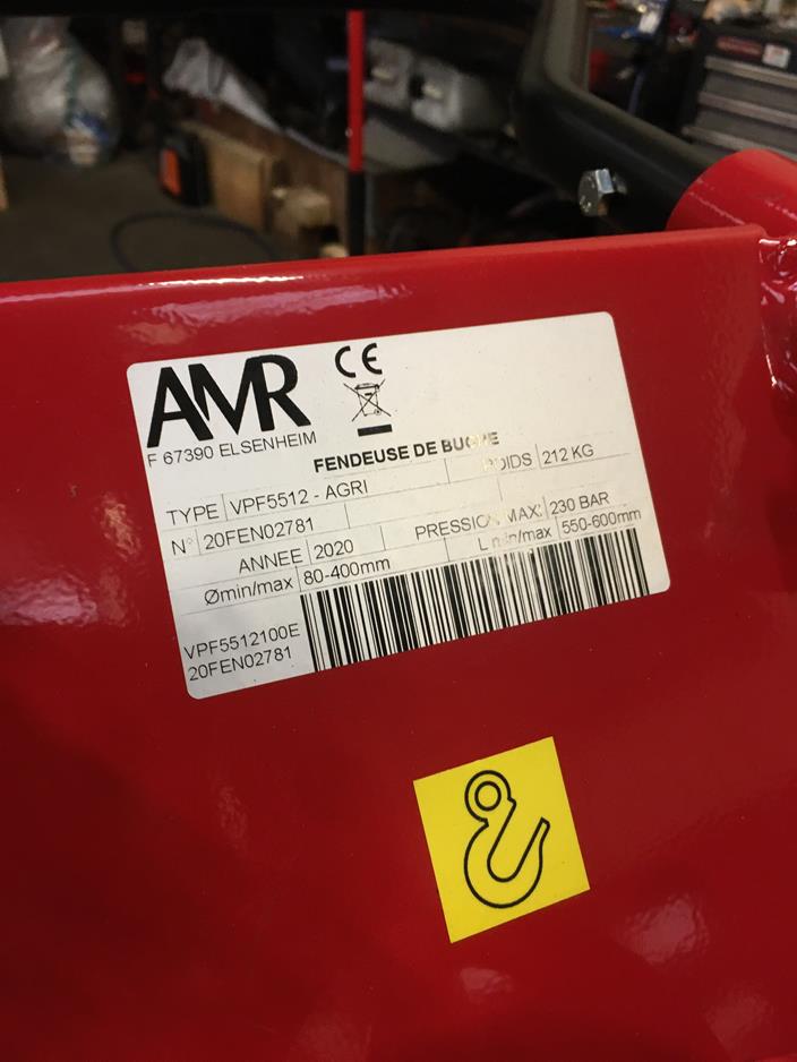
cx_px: 398
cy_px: 531
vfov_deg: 61.6
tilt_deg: -37.8
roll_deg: -4.3
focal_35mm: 29
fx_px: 890
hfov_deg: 48.2
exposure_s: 1/33
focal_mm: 4.15
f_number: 2.2
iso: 125
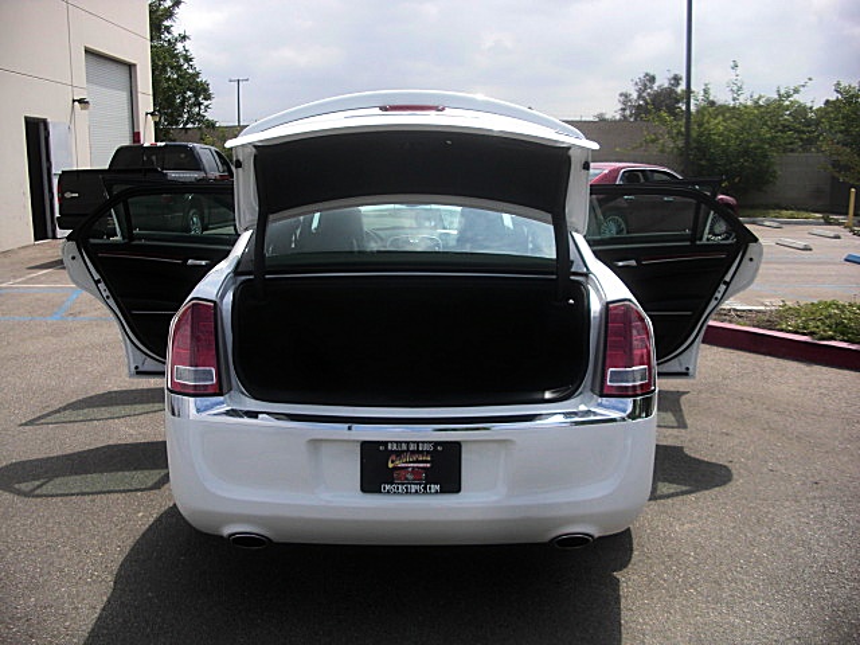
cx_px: 430
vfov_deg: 39.7
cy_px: 322
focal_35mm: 36
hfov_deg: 51.4
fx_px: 894
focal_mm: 6.3
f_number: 2.8
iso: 50
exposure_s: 1/800
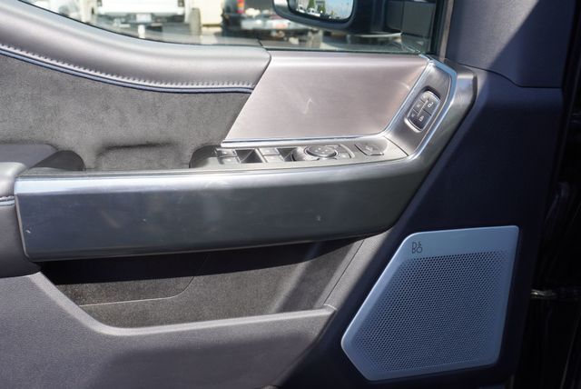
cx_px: 290
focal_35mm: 34
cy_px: 194
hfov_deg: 55.1
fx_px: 557
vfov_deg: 38.4
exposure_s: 1/160
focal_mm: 23
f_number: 6.3
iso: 100
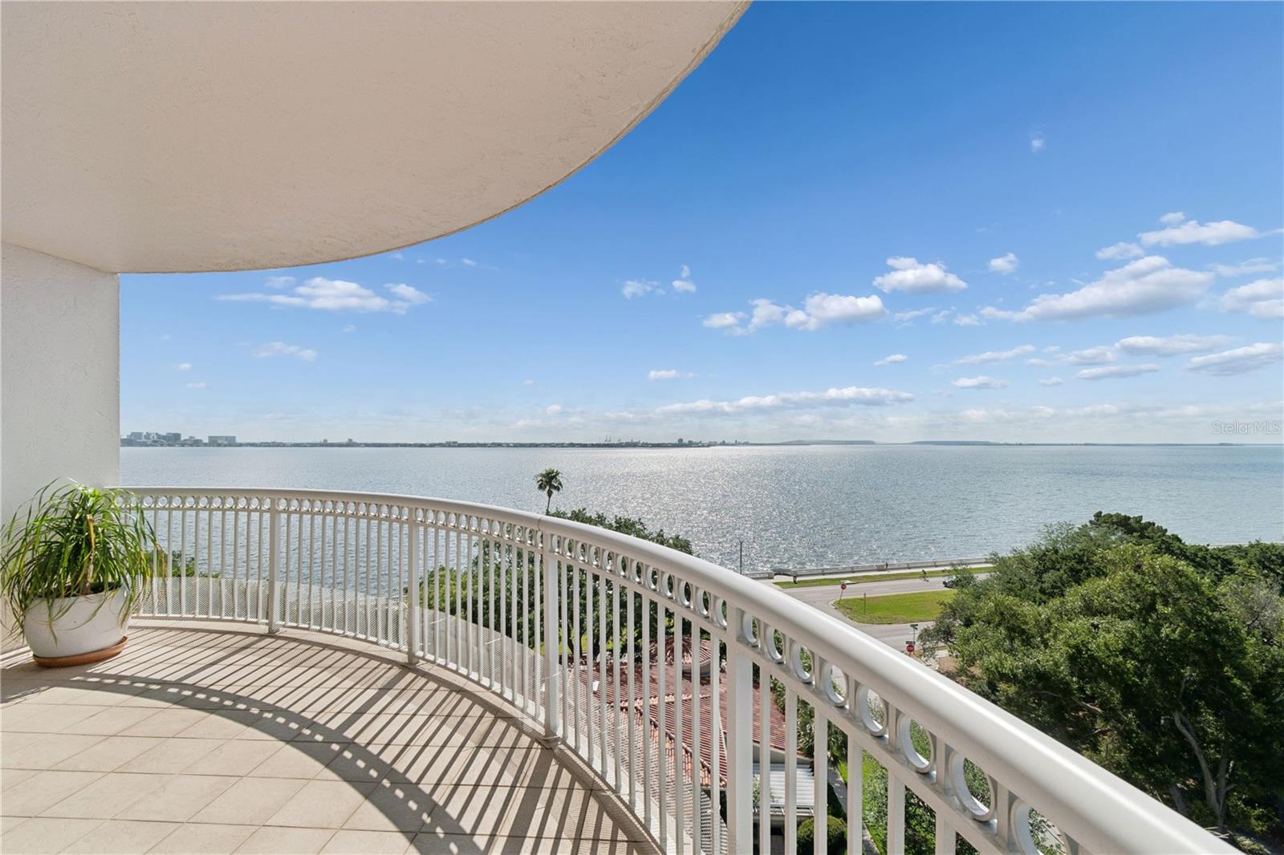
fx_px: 535
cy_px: 428
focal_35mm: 15
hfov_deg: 100.4
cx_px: 642
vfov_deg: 77.3
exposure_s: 1/1250
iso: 100
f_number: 7.1
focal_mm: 10
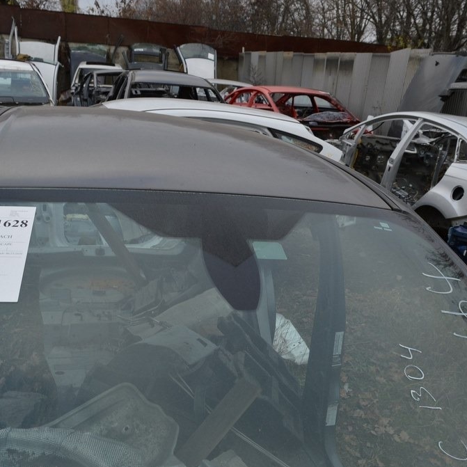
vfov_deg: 47.2
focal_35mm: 35
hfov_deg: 47.2
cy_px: 235
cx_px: 234
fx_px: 534
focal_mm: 18
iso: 100
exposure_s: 1/200
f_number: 7.1
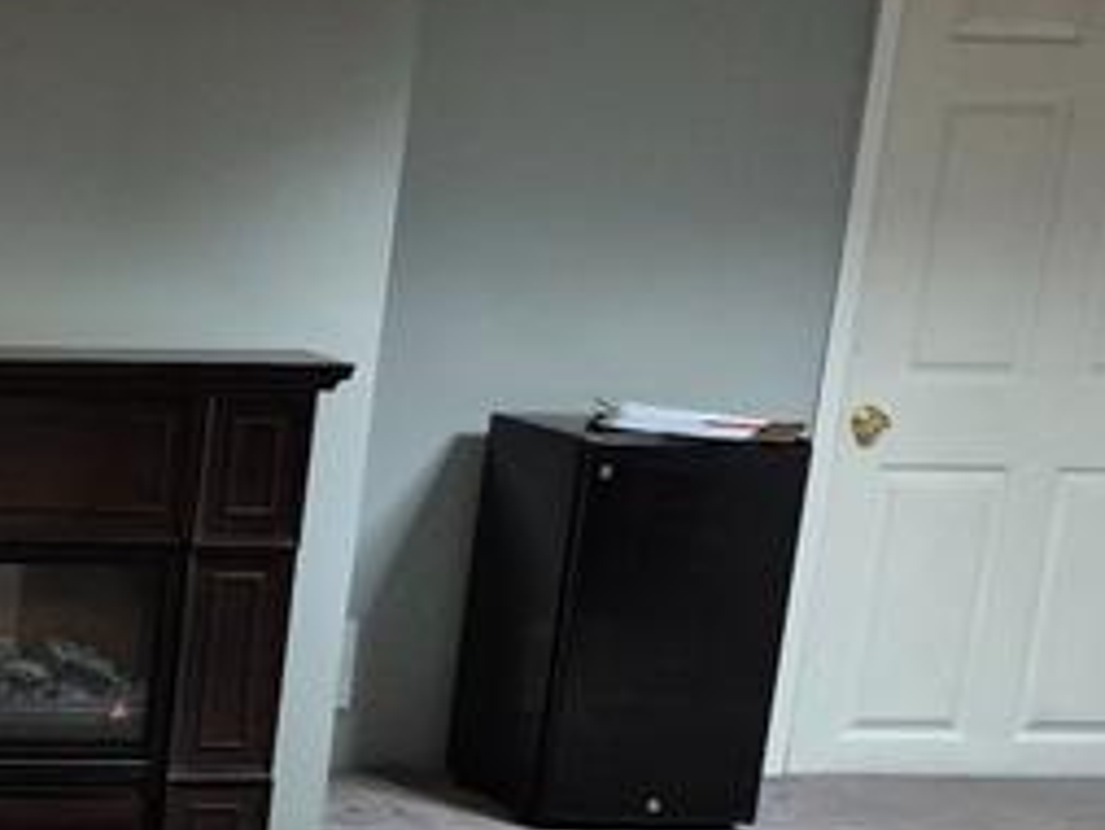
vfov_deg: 15.6
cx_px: -568
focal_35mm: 93
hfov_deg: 18.6
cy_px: 852
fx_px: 2970
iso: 640
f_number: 1.8
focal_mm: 5.4
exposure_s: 1/60
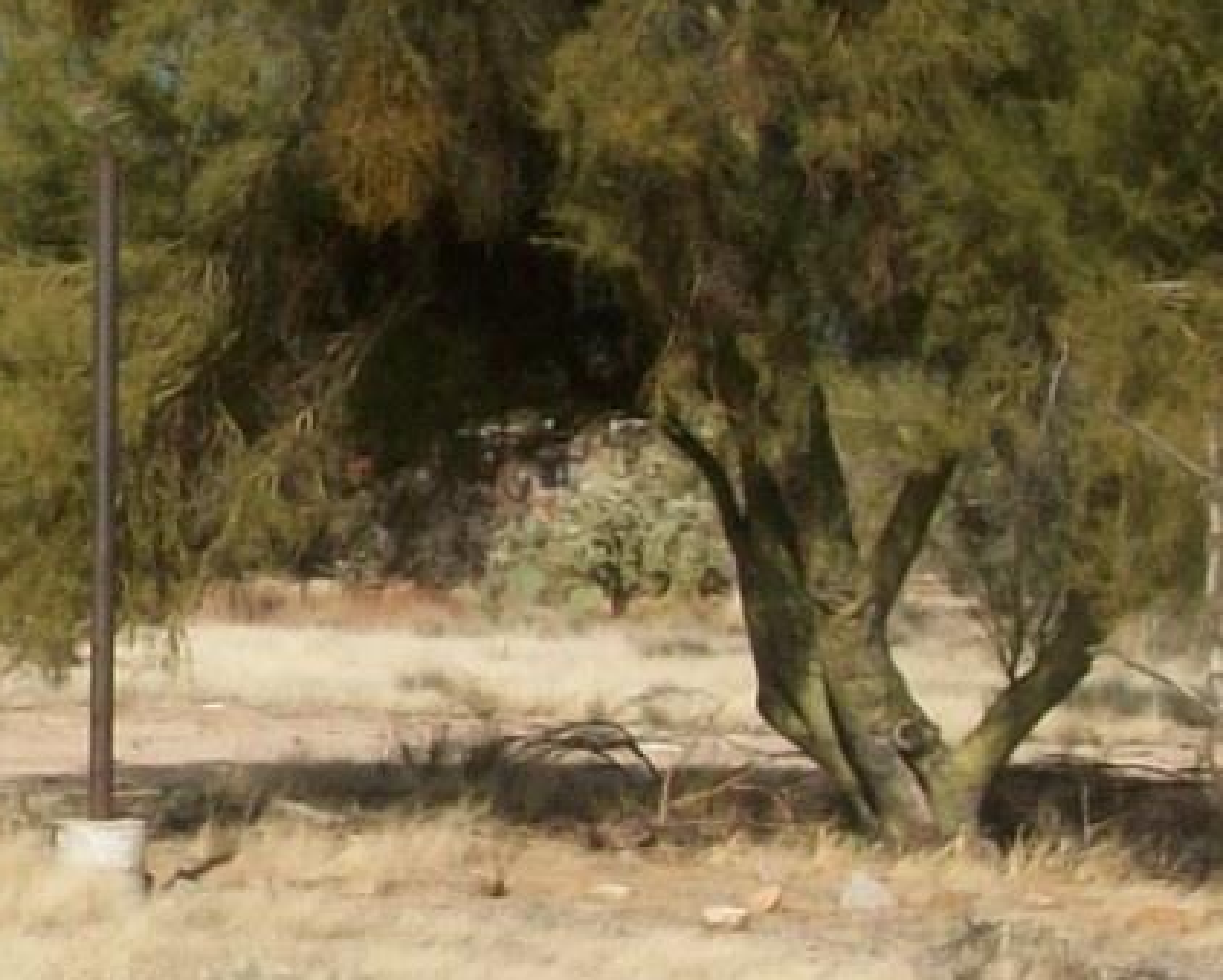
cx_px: -493
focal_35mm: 161
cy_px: 151
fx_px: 5830
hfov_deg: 11.6
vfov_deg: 9.6
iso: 64
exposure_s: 1/587
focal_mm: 5.7
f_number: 5.5
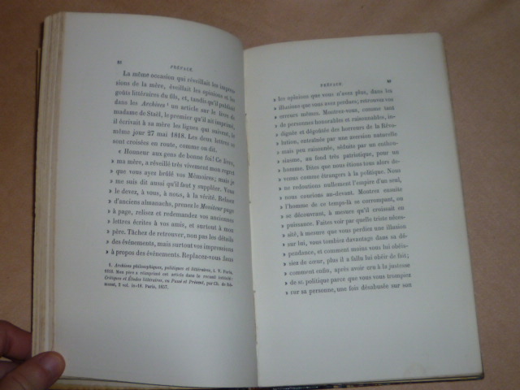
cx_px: 260
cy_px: 195
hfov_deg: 38.2
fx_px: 751
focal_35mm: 50
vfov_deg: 29.1
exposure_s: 1/30
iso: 100
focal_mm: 5.2
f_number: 3.3
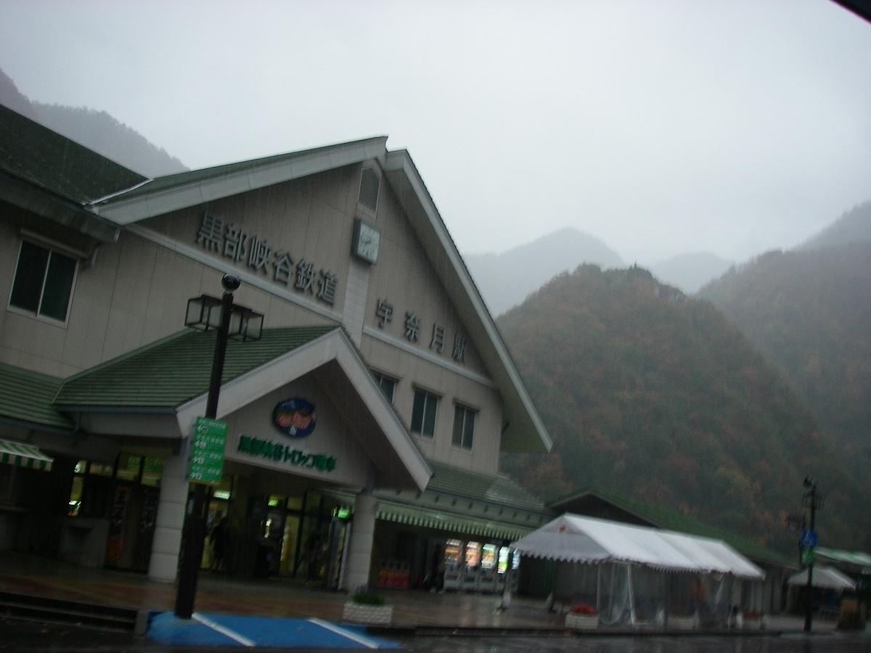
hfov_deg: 49.0
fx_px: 956
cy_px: 326
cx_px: 436
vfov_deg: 37.7
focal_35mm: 38
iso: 64
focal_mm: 6.3
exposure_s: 1/50
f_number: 3.3
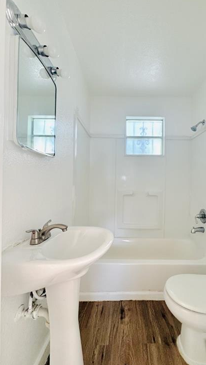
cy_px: 185
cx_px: 126
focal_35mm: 16
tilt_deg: +0.3
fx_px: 155
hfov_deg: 66.3
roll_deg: -0.9
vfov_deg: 99.4
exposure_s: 1/60
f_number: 2.2
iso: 500
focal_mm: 2.22
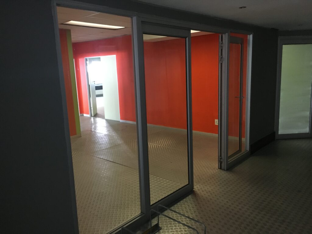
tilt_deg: -10.0
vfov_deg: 48.2
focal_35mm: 29
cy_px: 117
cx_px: 156
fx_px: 261
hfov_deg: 61.7
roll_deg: +2.1
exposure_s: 1/17
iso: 250
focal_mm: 4.15
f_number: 2.2
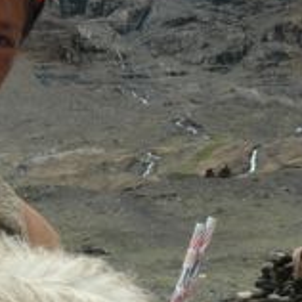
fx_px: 1108
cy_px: 44
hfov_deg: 15.1
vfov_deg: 15.4
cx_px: -31
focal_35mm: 112
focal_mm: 31
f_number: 22
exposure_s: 1/40
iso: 400
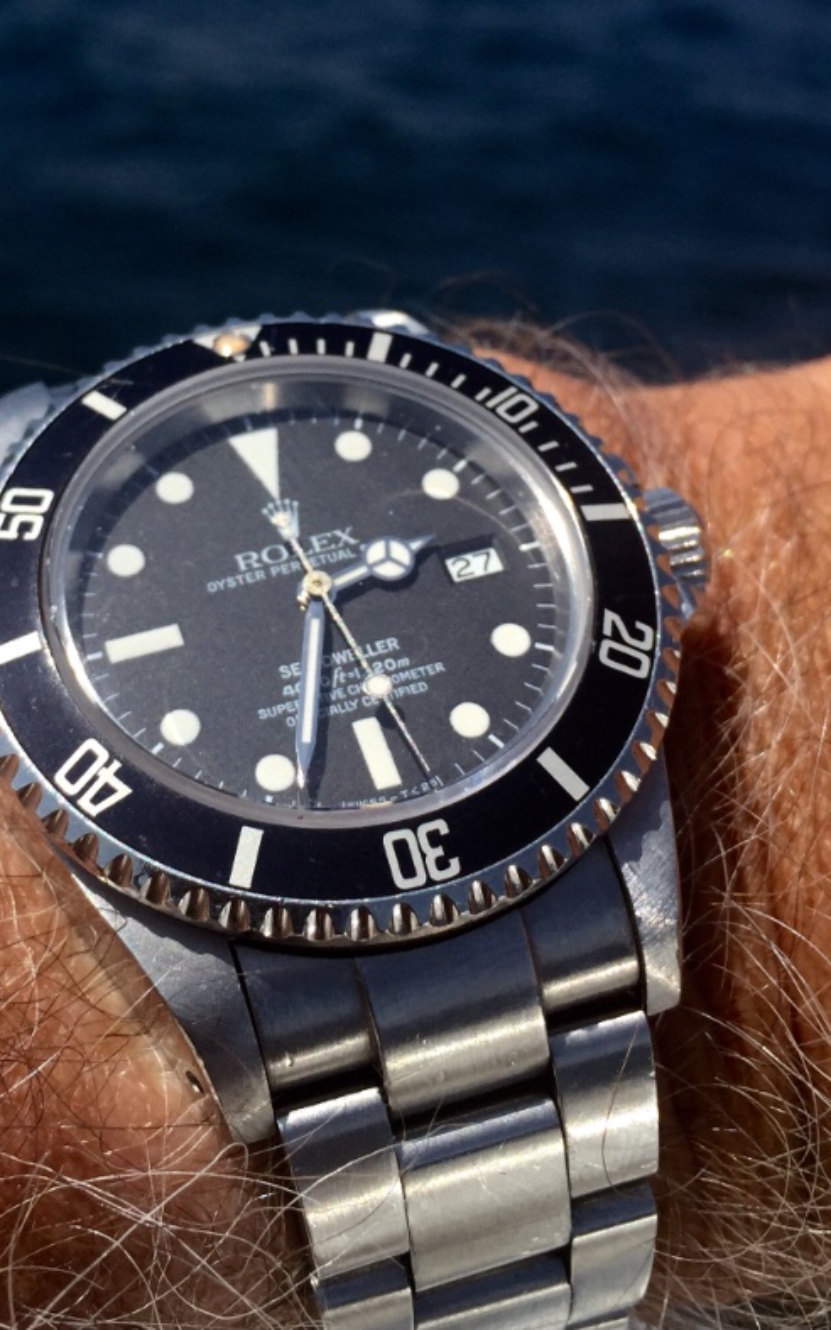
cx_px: 279
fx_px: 1811
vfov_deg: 39.9
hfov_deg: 25.7
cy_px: 458
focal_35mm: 50
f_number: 2.2
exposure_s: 1/2825
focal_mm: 4.15
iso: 32
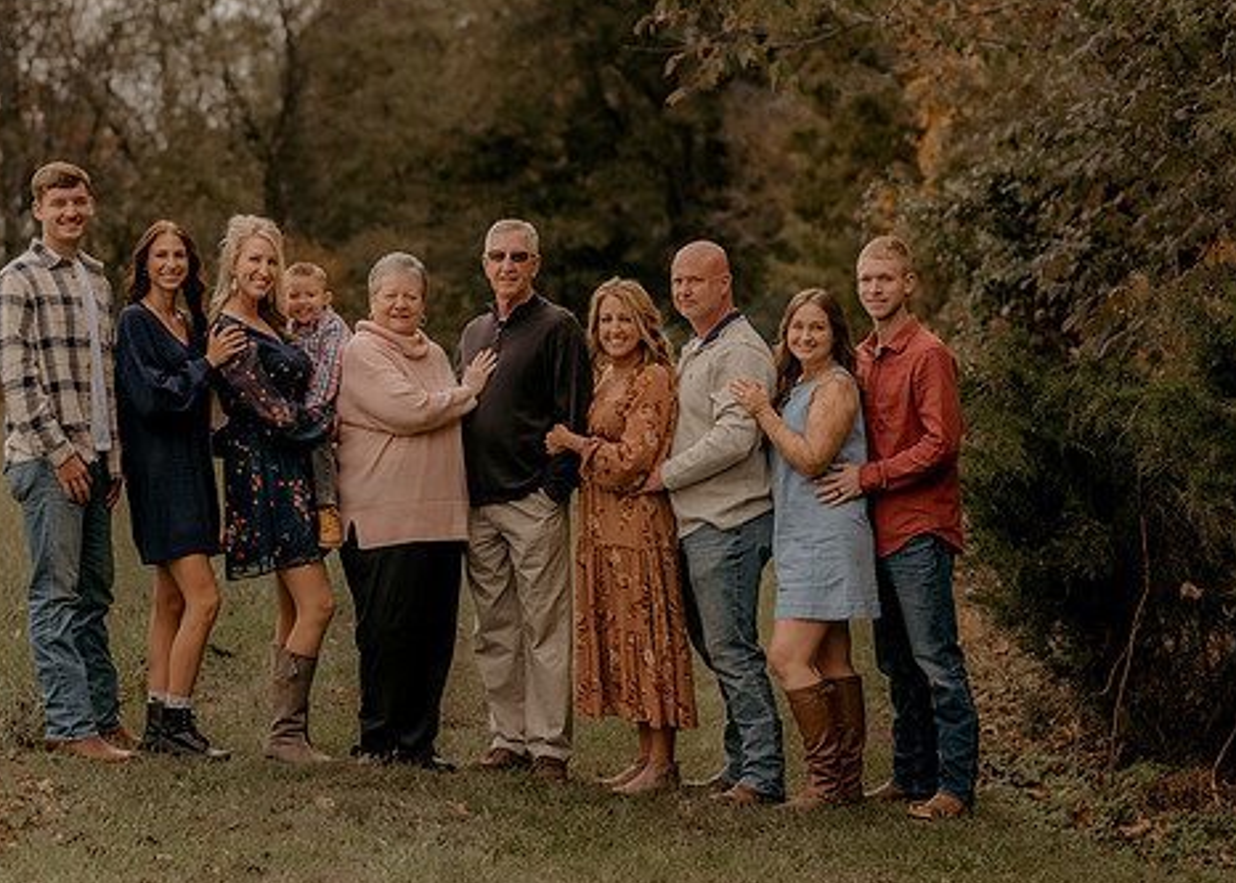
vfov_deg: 12.9
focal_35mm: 111
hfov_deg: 18.0
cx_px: 418
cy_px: 430
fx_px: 3897
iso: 125
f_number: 2.8
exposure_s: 1/800
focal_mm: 85
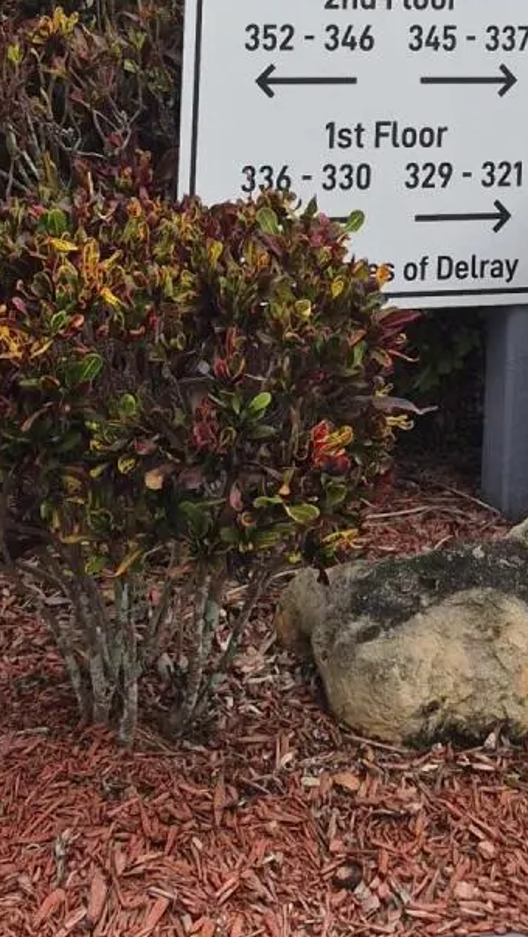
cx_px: 130
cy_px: -126
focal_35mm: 83
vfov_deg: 23.8
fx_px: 2065
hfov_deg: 14.5
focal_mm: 5.4
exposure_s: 1/180
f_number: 1.8
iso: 32
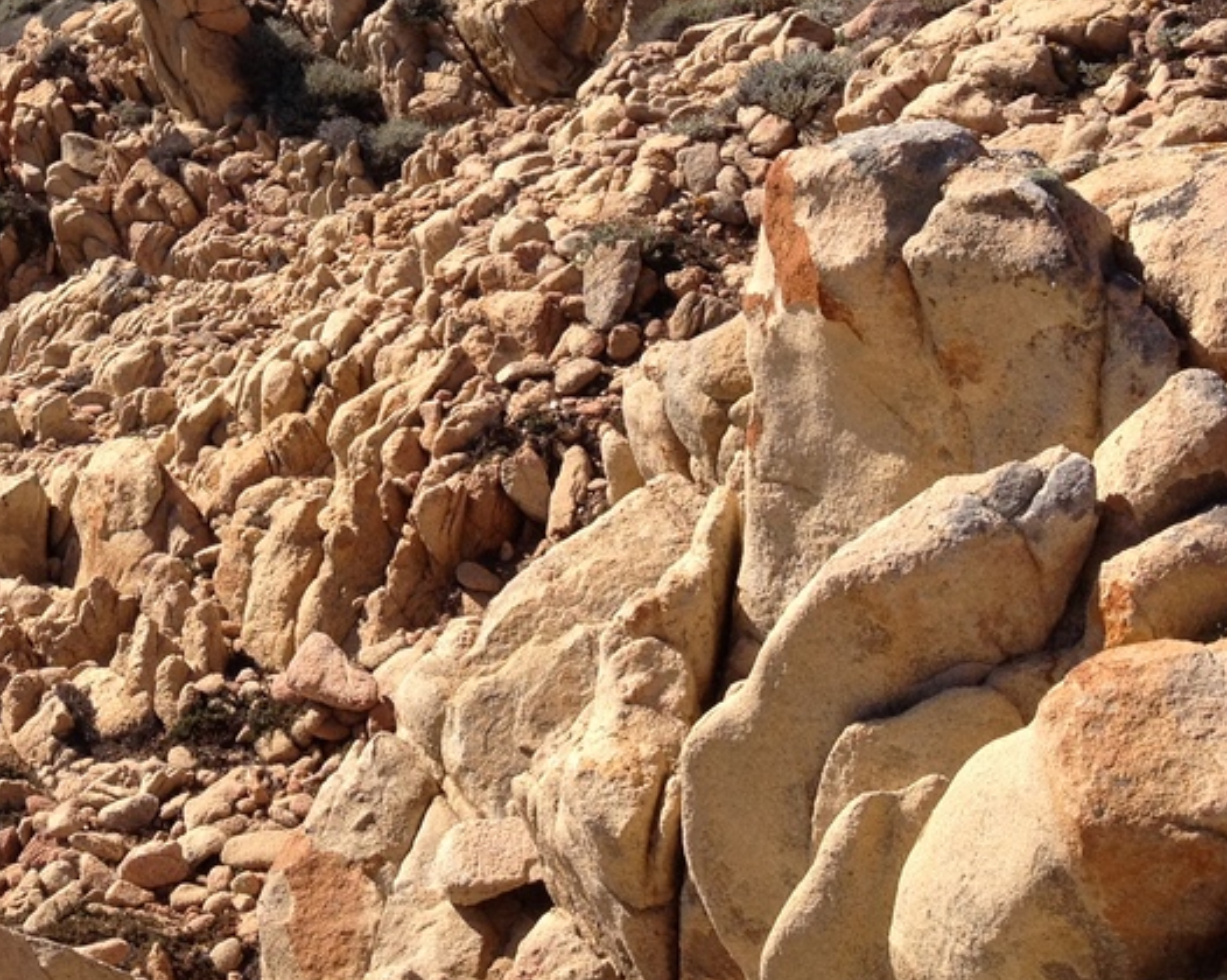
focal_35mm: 78
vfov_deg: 19.1
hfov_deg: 23.7
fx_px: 2830
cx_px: 98
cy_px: 7
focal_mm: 4.28
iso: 64
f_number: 2.4
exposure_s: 1/1783
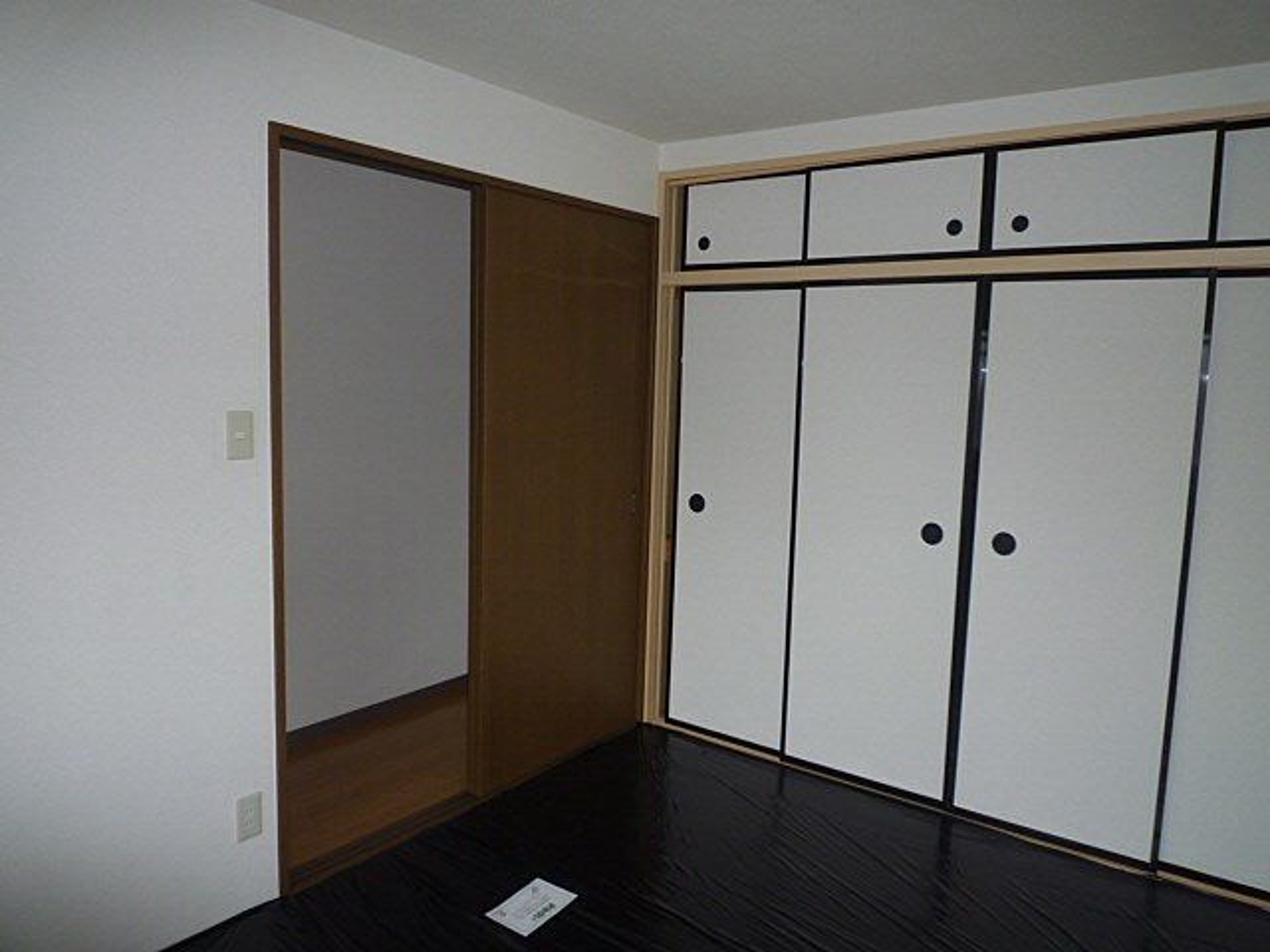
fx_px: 917
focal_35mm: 25
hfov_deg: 69.4
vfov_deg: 54.9
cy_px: 476
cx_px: 635
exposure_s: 1/30
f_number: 2.8
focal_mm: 4.4
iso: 125
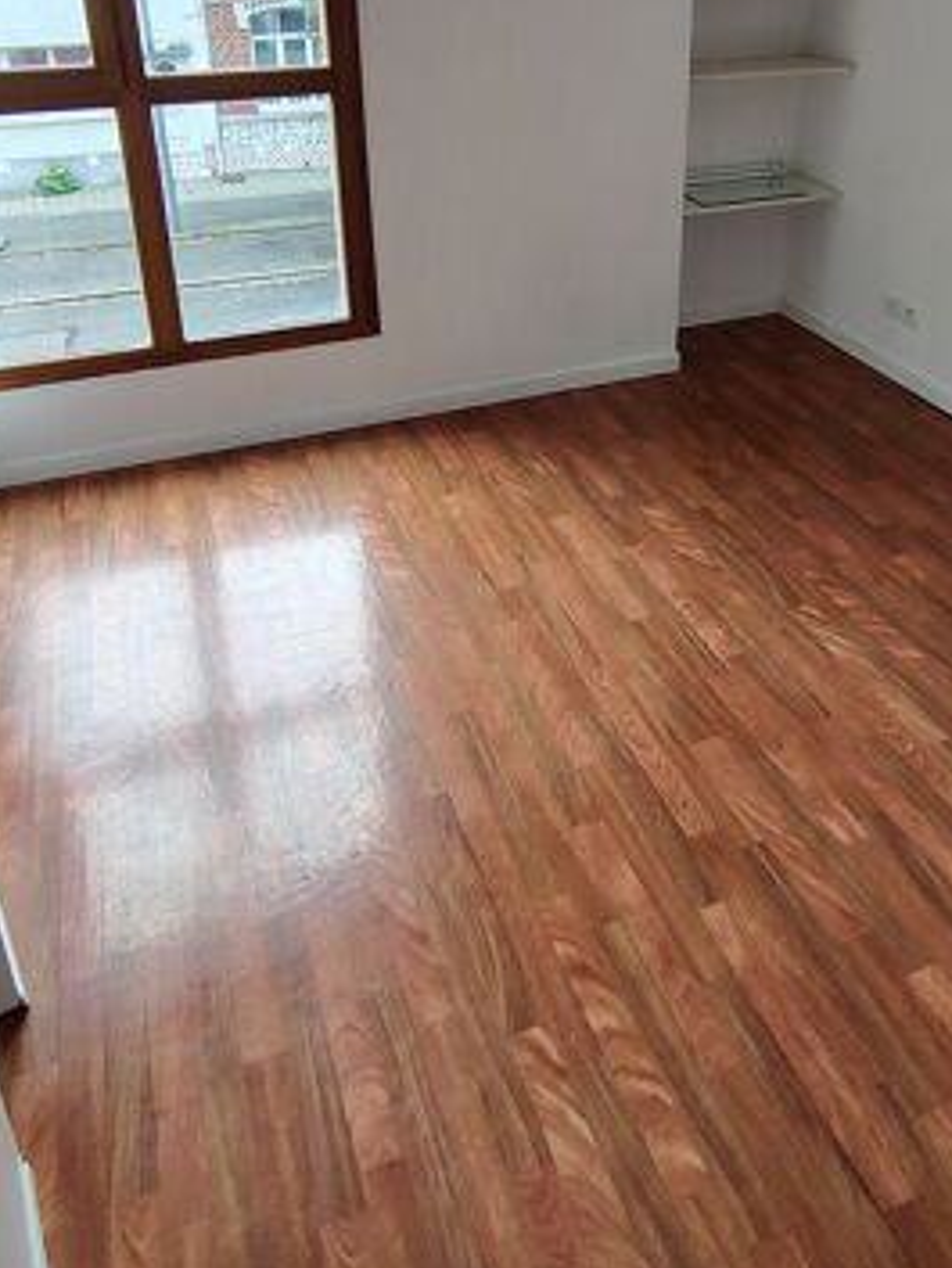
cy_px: 366
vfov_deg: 59.3
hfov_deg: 48.0
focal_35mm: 29
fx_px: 1063
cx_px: 557
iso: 162
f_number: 2.2
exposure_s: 1/50
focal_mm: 2.13
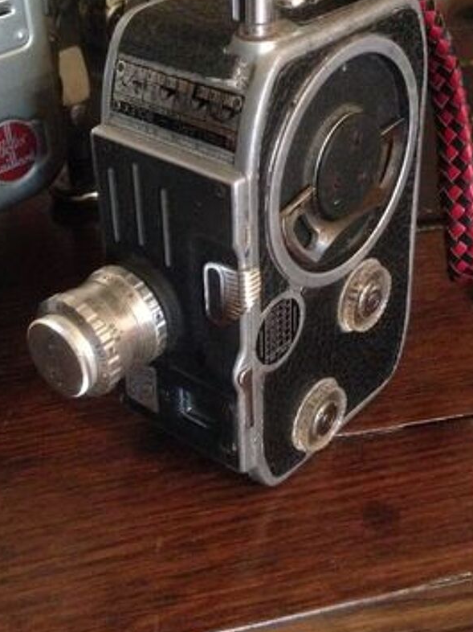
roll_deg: +0.1
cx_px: 251
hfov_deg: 26.1
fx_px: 1021
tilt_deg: -27.0
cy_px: 236
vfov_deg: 34.2
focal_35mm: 56
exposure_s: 1/15
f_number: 2.4
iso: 800
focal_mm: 4.12
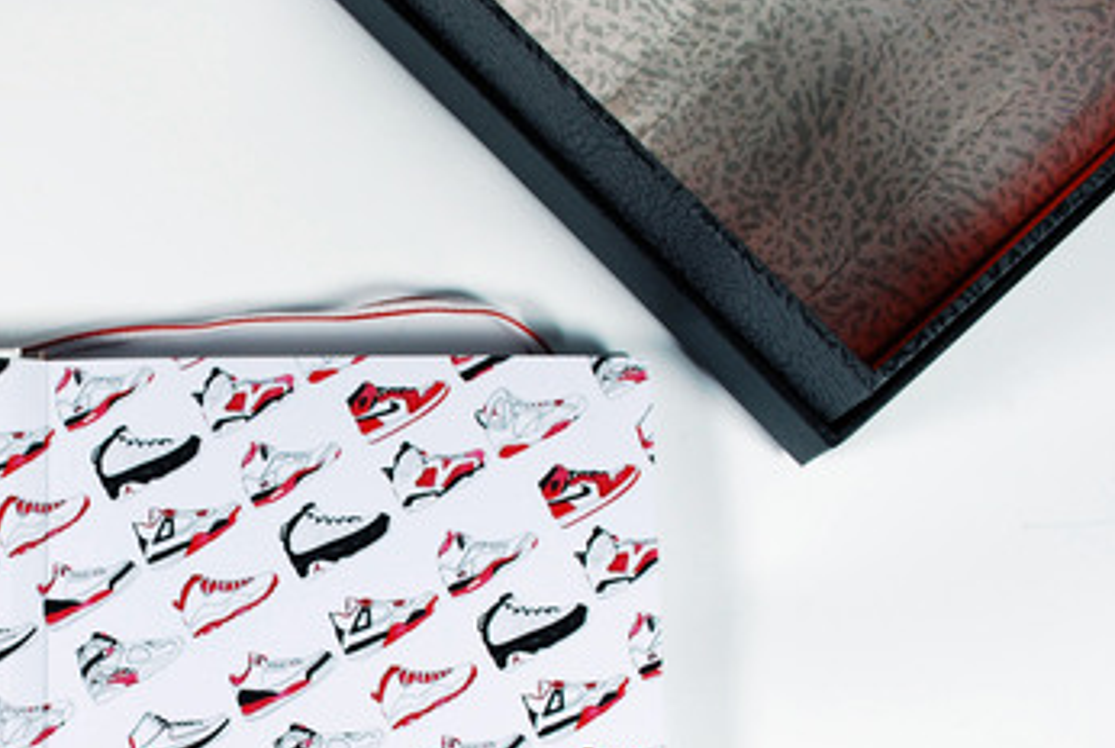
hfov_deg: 36.3
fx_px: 1613
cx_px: 164
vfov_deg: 25.8
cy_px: 558
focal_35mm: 52
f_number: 5.6
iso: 400
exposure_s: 1/100
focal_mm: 20
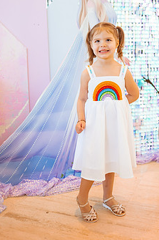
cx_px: 104
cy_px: 86
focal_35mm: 47
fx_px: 312
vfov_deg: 41.5
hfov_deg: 28.5
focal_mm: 35
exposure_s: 1/250
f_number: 1.8
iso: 640
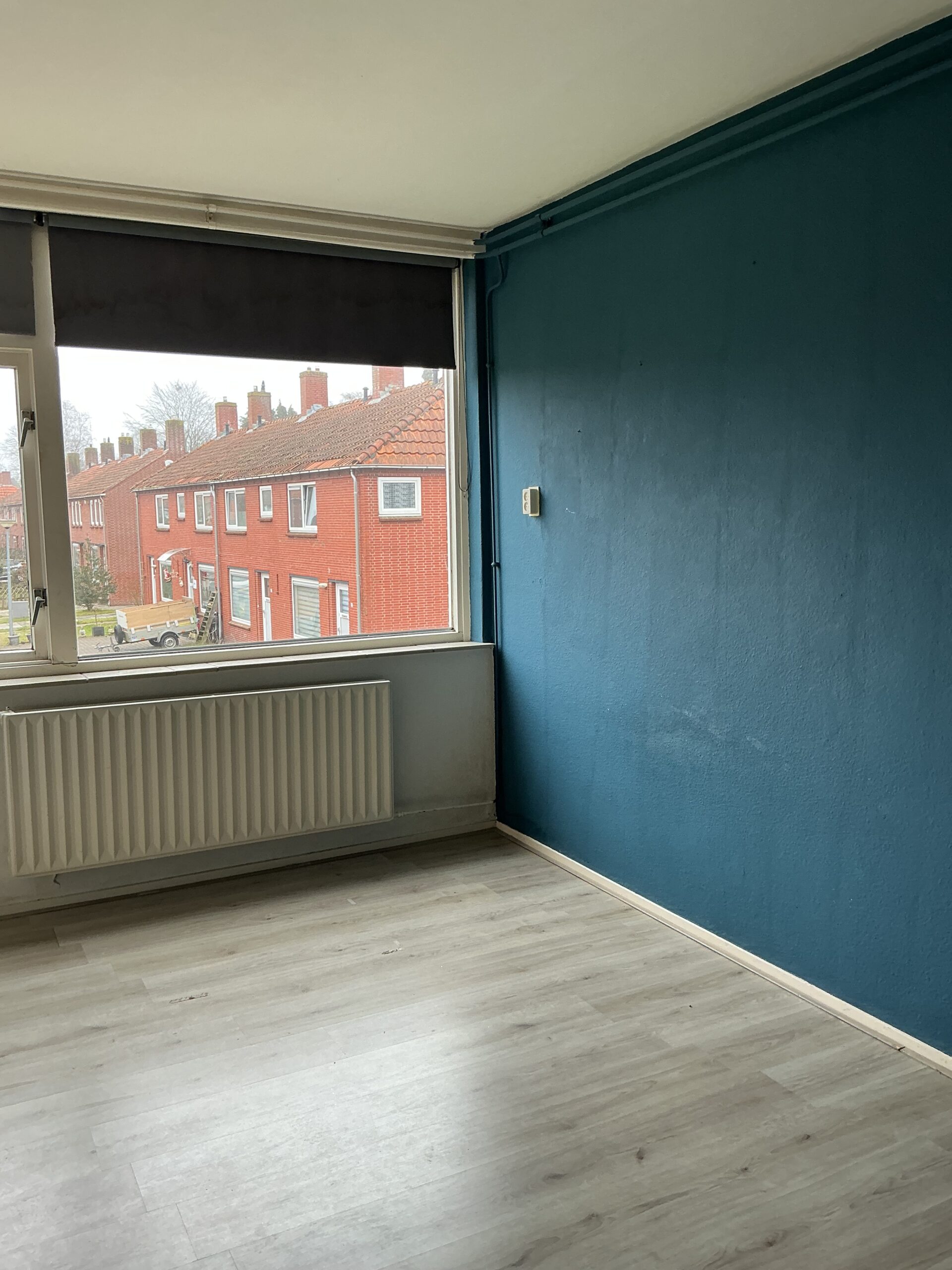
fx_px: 1063
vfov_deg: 61.7
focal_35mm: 29
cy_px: 635
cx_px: 476
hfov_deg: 48.2
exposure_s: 1/60
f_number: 1.8
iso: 40
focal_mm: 3
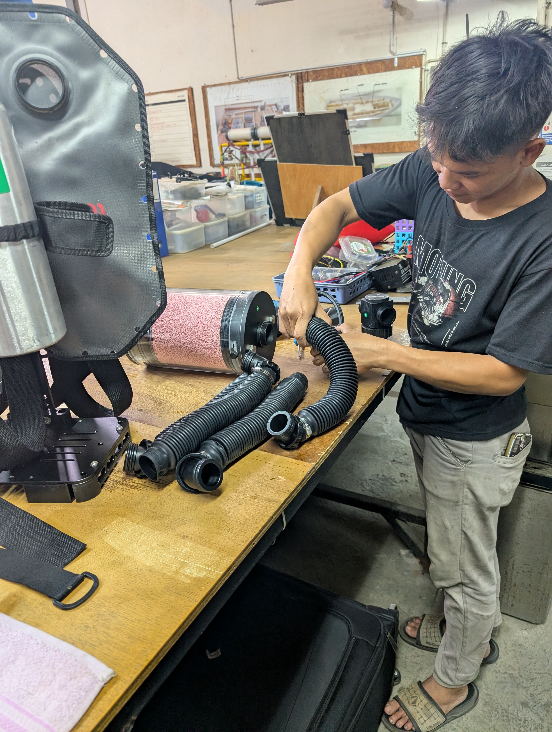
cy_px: 366
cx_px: 276
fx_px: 509
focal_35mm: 24
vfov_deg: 71.5
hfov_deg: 56.9
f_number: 1.68
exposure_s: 1/100
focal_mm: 6.9
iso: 470
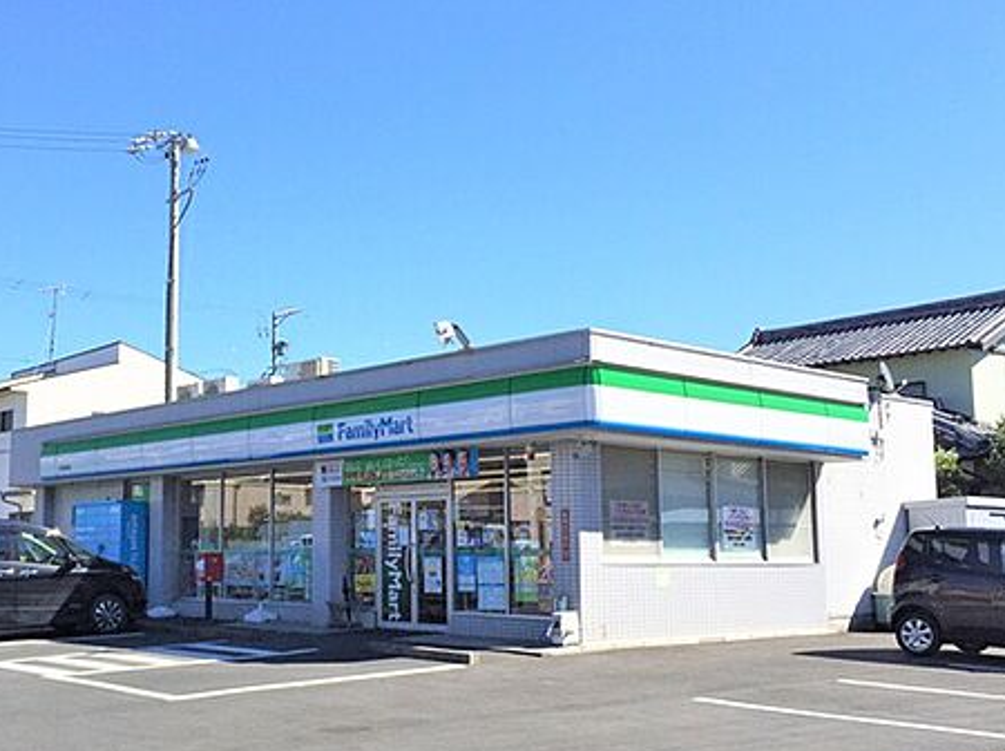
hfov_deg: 46.3
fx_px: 1159
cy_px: 405
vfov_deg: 35.8
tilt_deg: +8.4
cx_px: 355
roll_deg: -1.8
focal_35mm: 40
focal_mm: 4.15
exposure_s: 1/3968
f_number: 2.2
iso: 32
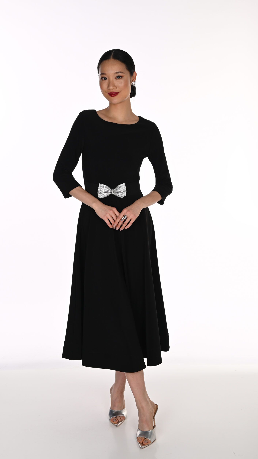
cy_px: 231
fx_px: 584
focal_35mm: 48
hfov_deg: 24.9
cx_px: 115
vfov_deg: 42.9
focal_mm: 45
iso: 100
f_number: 9
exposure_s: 1/125
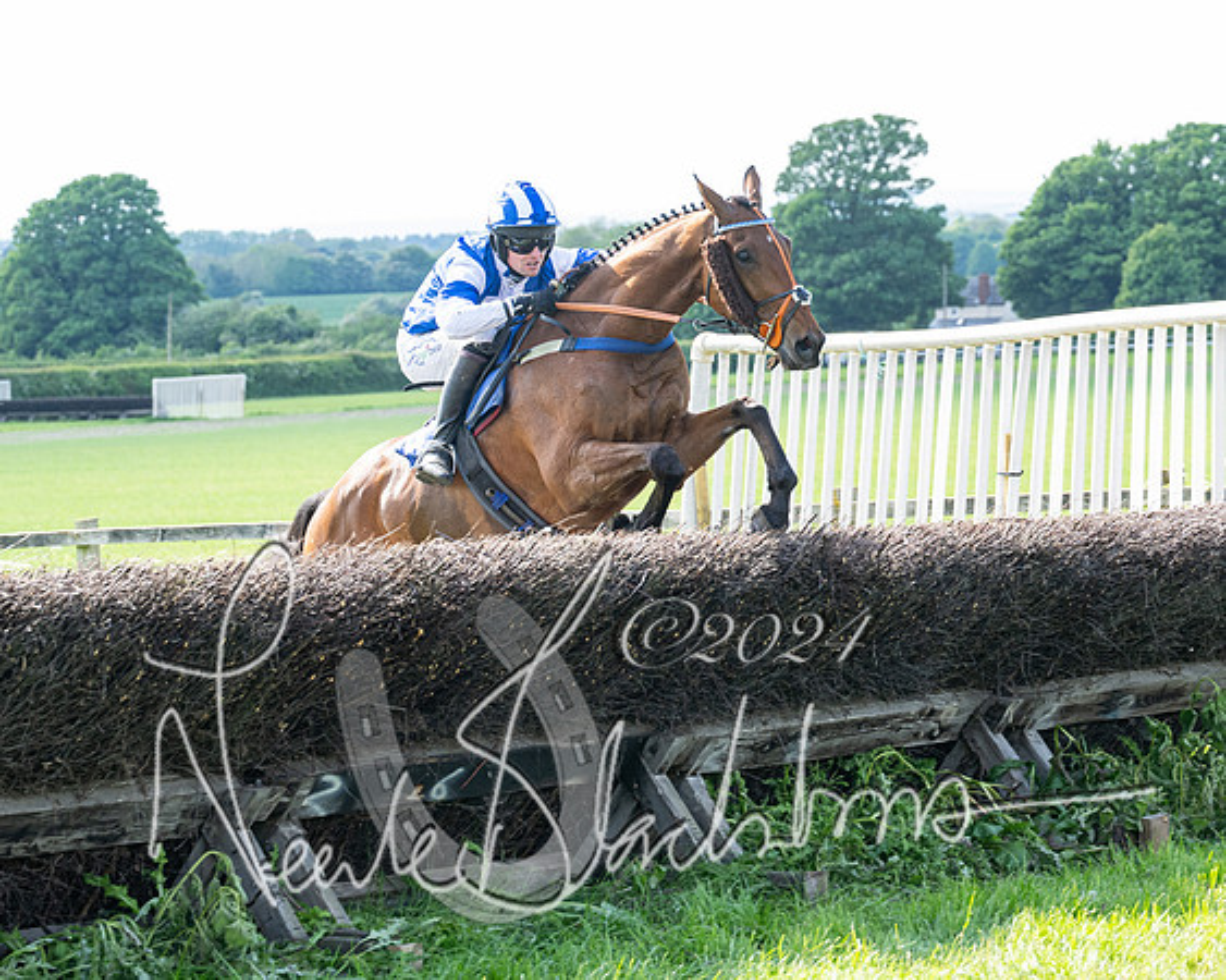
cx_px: 485
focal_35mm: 120
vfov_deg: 12.9
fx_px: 4342
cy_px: 488
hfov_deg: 16.1
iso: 400
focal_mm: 70
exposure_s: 1/800
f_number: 4
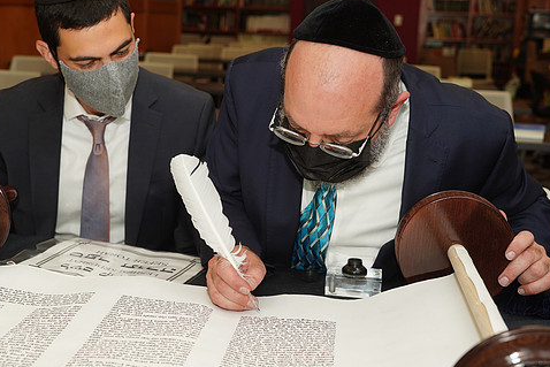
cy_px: 149
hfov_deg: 38.8
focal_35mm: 51
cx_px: 232
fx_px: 779
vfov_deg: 26.5
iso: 320
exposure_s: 1/80
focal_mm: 42
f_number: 5.6
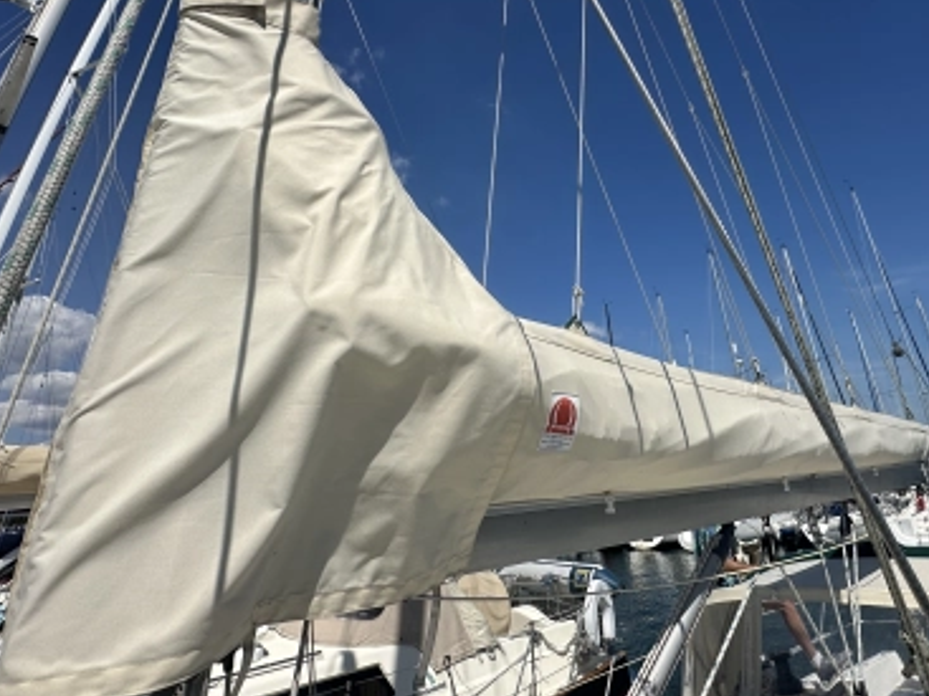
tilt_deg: +25.7
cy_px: 221
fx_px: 563
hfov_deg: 78.3
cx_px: 544
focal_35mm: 21
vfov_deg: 61.6
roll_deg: +4.2
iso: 50
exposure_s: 1/4464
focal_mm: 2.22
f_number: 2.2
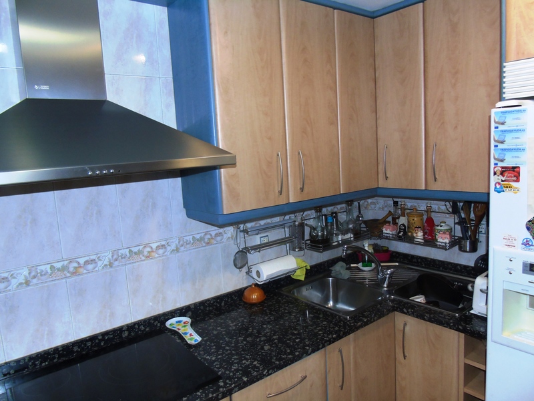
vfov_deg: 54.9
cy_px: 200
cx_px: 267
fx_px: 386
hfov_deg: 69.4
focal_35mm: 25
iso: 200
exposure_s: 1/30
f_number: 3.4
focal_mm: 4.4
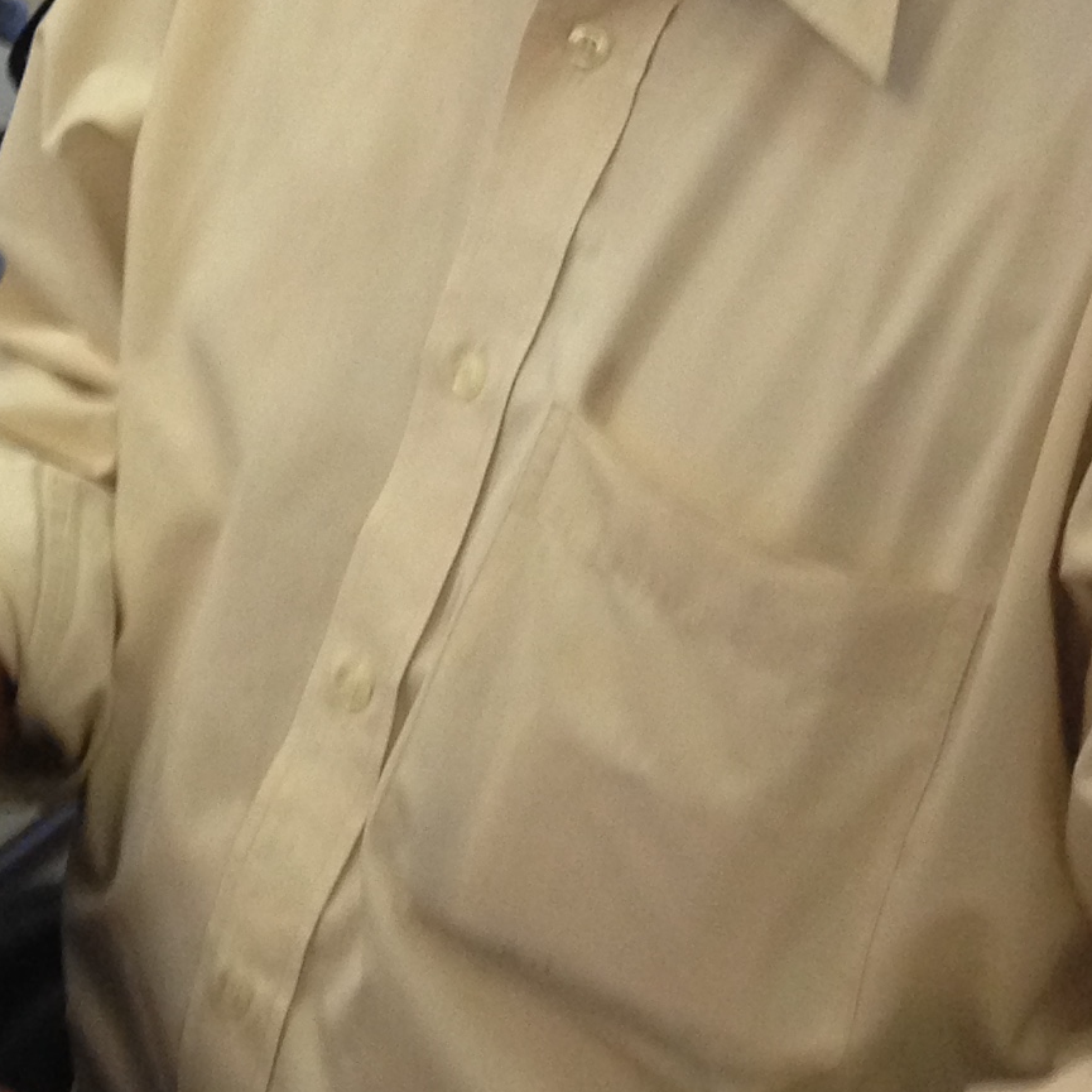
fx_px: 3926
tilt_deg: -20.1
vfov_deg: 15.6
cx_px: -143
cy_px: 98
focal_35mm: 110
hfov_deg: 15.4
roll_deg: -4.7
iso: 160
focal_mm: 4.12
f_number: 2.4
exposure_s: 1/20
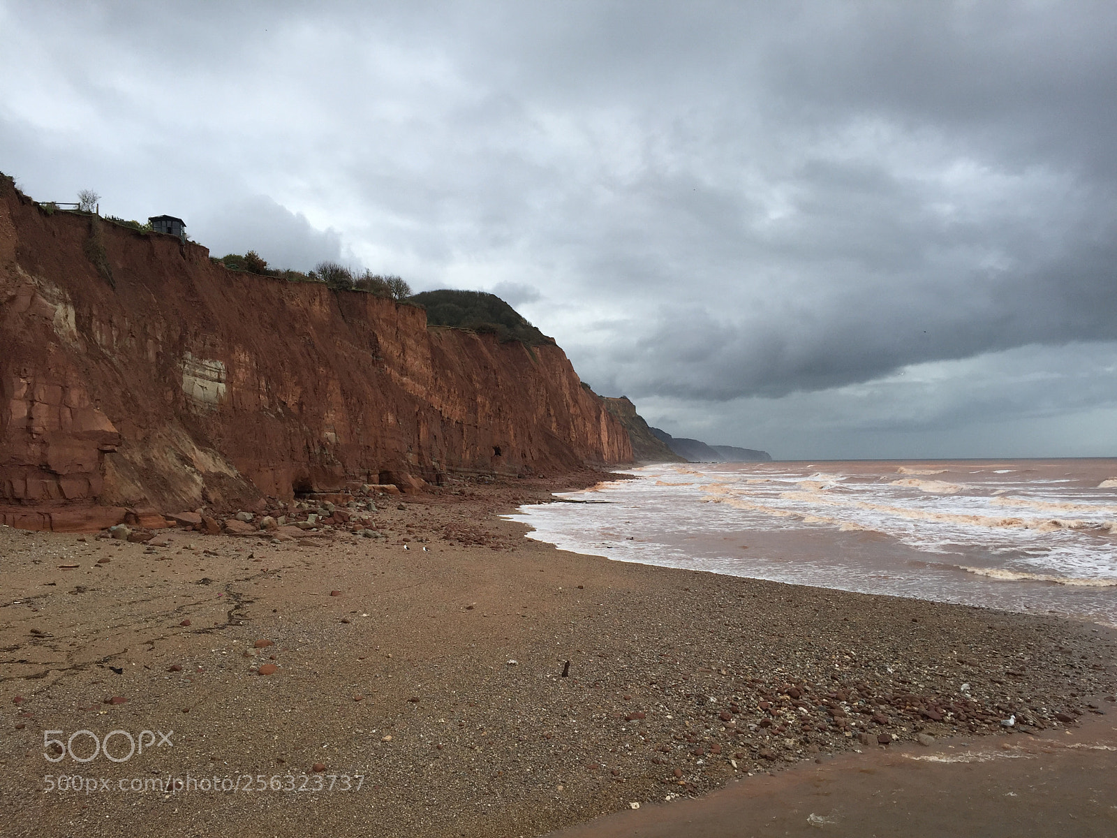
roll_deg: +0.0
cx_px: 558
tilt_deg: +2.3
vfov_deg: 48.2
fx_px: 936
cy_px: 419
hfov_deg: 61.7
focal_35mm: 29
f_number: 2.2
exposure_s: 1/2475
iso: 32
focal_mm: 4.15
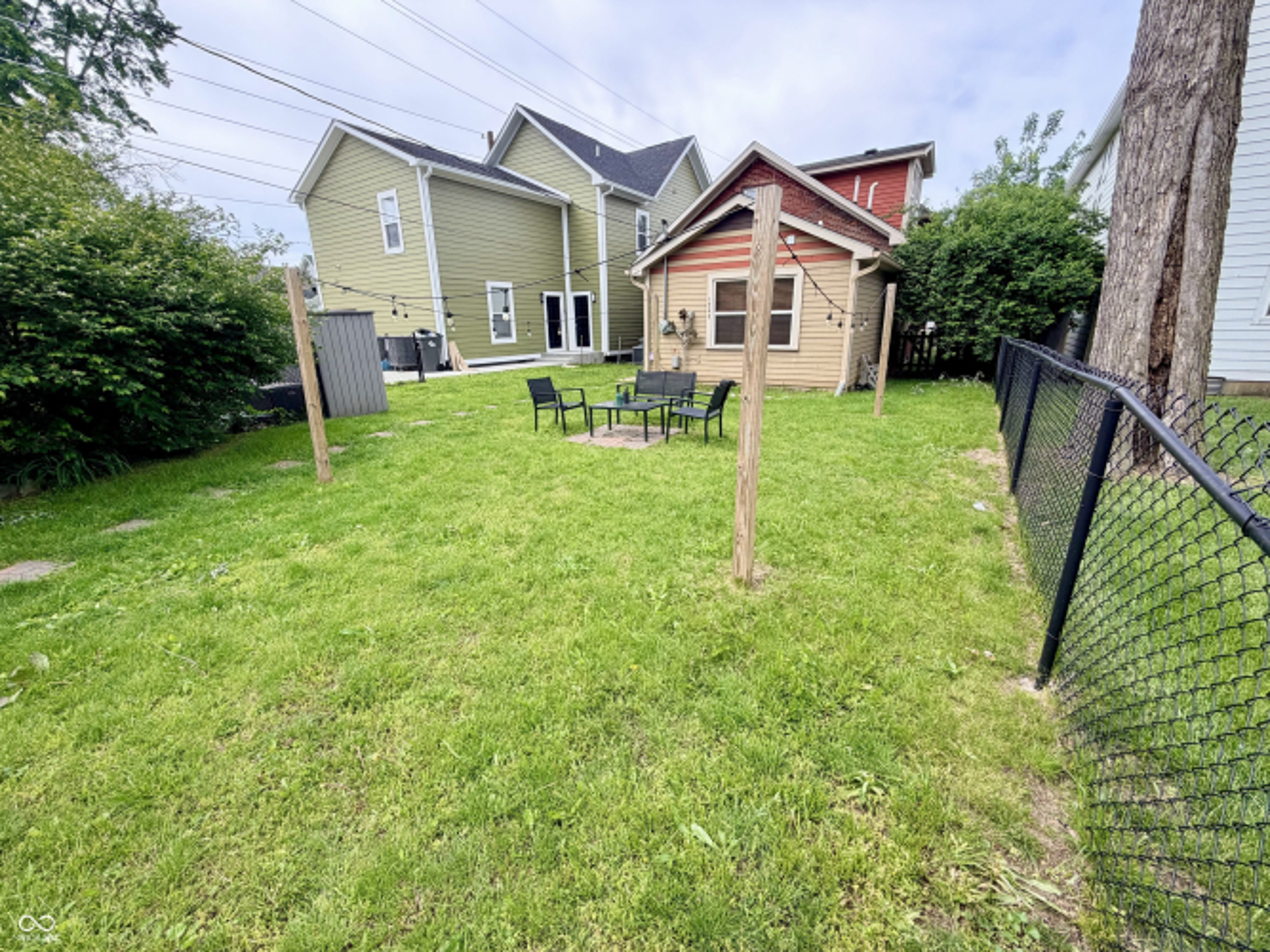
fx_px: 514
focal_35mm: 14
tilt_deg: -16.8
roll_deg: +0.8
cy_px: 476
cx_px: 635
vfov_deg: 85.7
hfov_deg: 102.1
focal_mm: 2.22
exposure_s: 1/549
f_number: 2.2
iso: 40
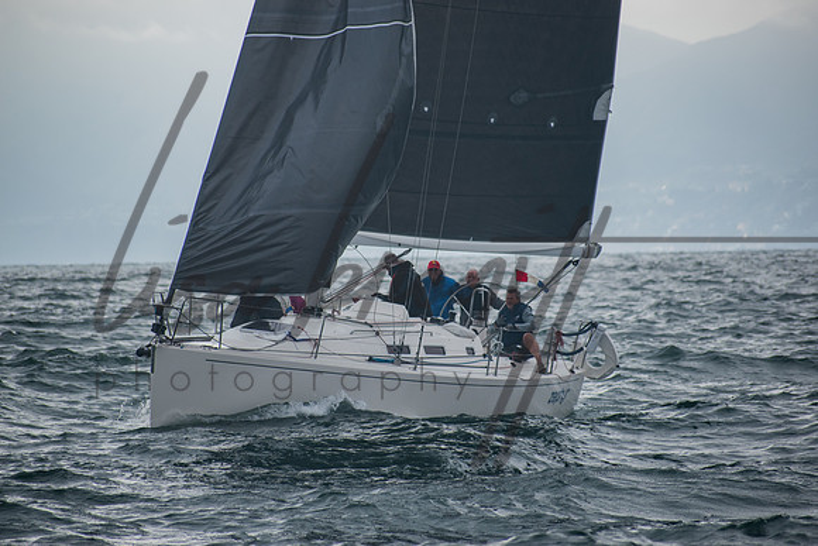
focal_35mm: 360
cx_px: 409
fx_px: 8182
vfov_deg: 3.8
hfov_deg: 5.7
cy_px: 273
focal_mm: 240
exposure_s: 1/1000
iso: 400
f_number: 6
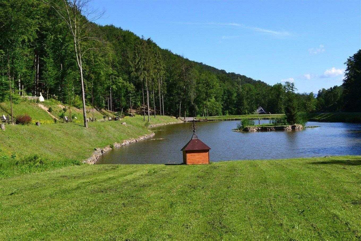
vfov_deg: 34.2
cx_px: 180
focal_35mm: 39
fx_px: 391
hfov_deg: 49.6
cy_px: 120
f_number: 10
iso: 400
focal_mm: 26
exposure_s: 1/250
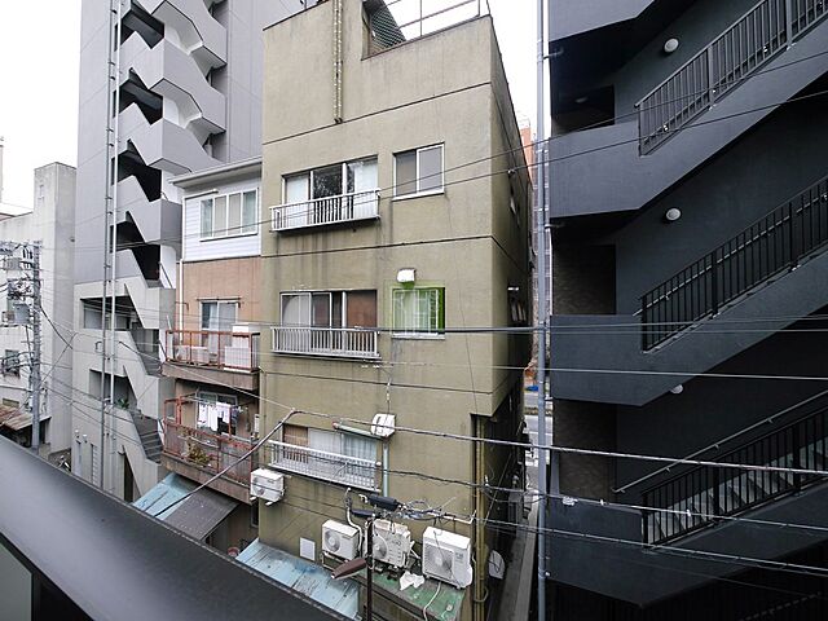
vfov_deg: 85.7
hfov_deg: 102.1
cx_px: 414
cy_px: 310
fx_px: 335
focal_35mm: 14
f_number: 4
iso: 800
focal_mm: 7
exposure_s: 1/60
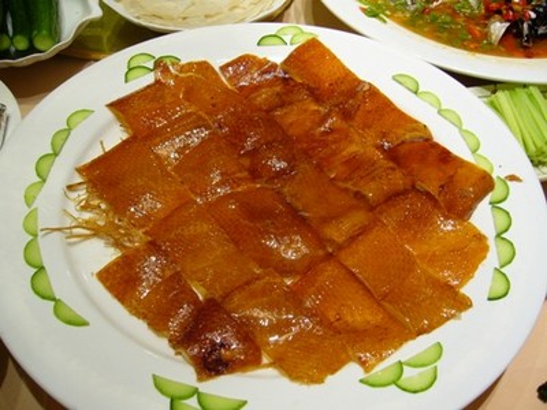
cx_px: 274
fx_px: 553
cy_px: 205
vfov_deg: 40.7
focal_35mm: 35
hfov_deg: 52.6
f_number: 2.8
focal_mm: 5.8
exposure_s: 1/15
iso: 125
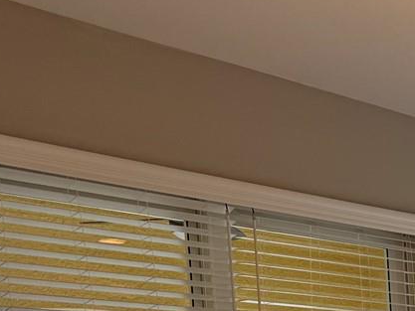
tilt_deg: -8.4
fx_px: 1103
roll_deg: +0.9
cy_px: 566
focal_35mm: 92
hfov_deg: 17.9
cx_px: 702
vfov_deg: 14.2
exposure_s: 1/256
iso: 64
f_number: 1.78
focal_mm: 6.76
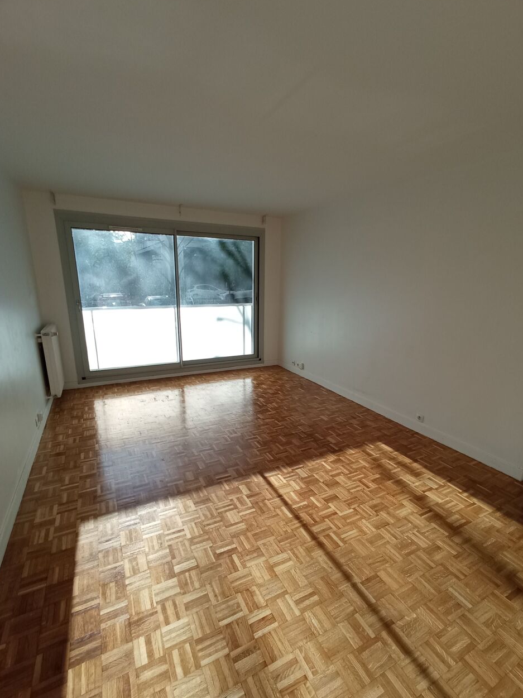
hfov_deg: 78.0
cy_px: 364
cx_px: 275
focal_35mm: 16
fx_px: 322
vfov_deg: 94.4
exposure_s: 1/452
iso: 111
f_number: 2.2
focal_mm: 1.65
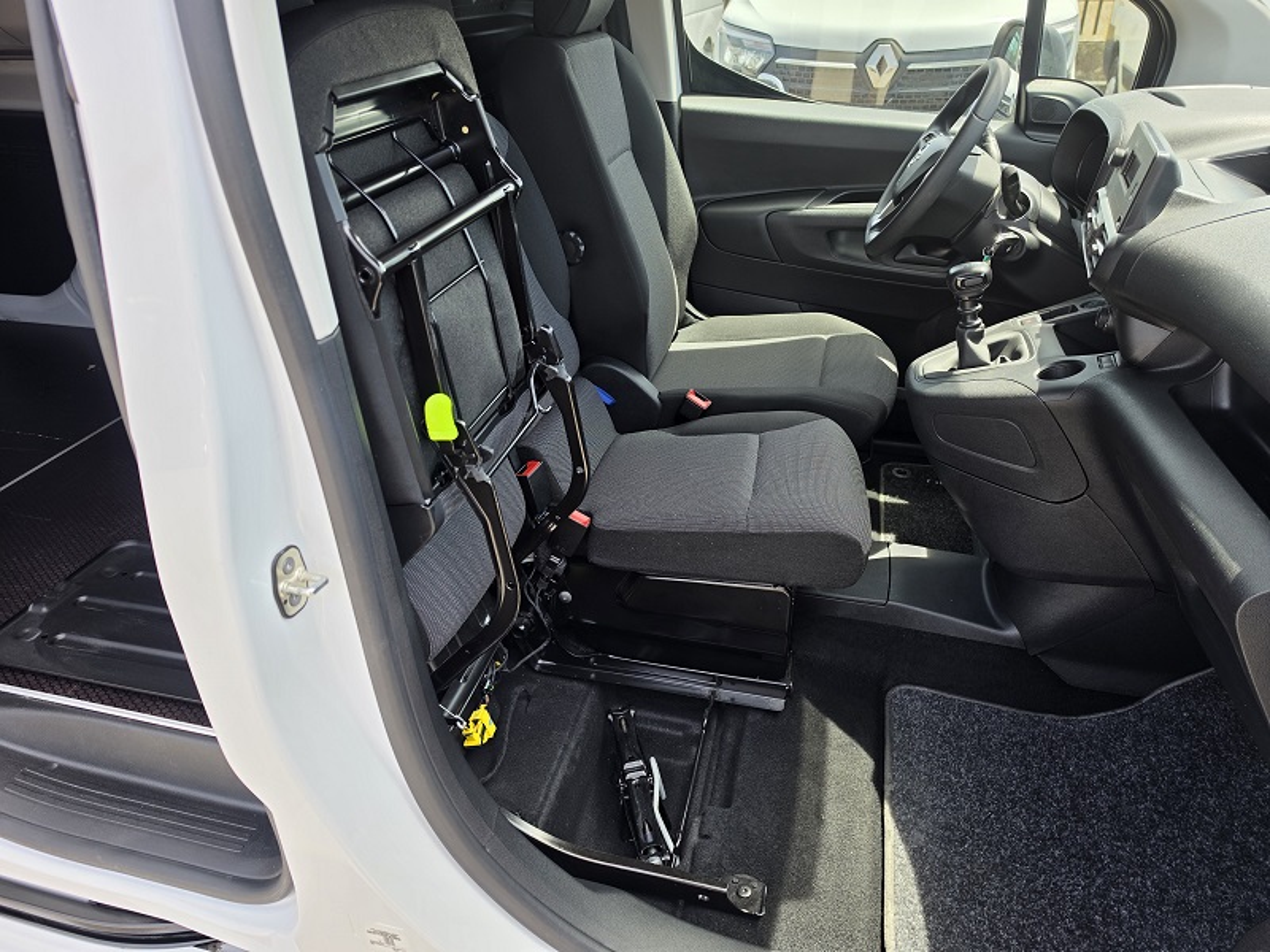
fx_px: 844
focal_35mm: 23
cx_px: 635
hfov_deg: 73.9
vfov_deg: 58.9
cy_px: 476
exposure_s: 1/211
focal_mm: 6.5
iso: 10
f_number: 1.4
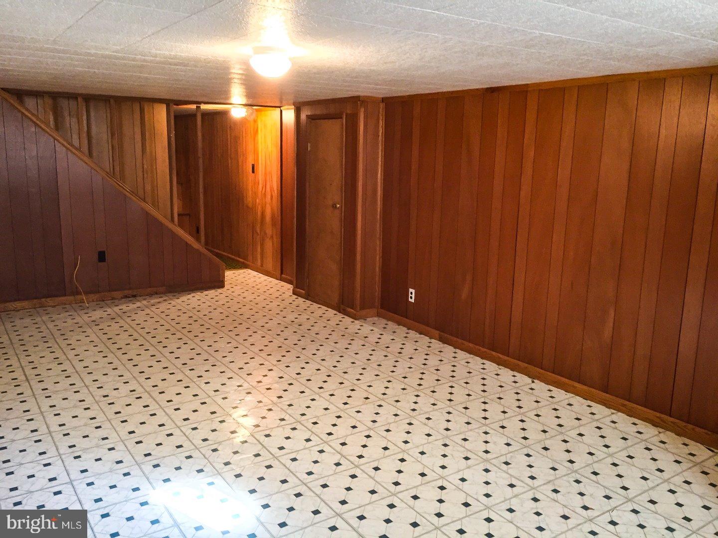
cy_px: 269
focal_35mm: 29
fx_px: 602
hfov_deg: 61.7
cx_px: 359
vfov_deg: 48.2
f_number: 2.2
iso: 250
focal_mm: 4.15
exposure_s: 1/20
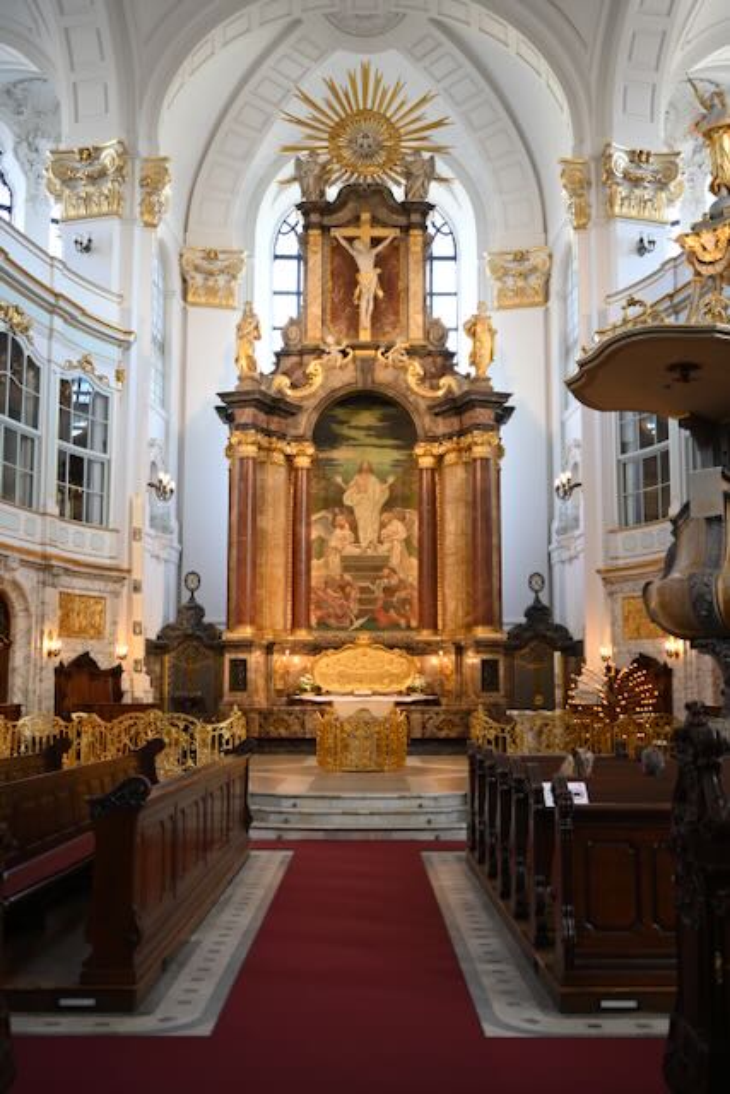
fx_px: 1094
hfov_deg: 36.9
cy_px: 547
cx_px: 365
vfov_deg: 53.1
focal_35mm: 36
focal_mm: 24
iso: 110
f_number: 1.8
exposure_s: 1/40
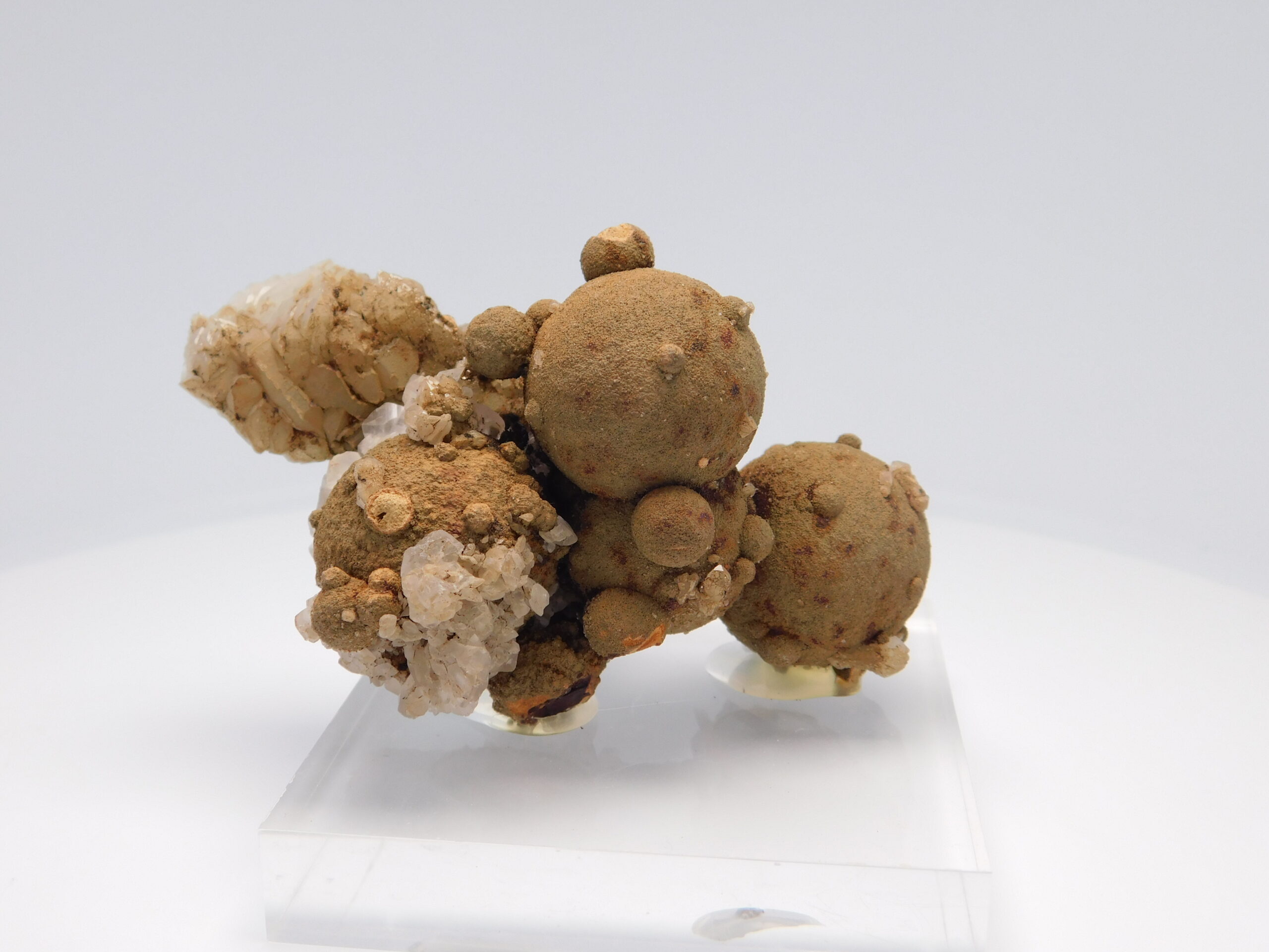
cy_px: 476
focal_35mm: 40
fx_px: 1466
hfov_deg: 46.8
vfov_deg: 36.0
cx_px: 634
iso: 125
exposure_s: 1/200
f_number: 3.6
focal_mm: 7.1
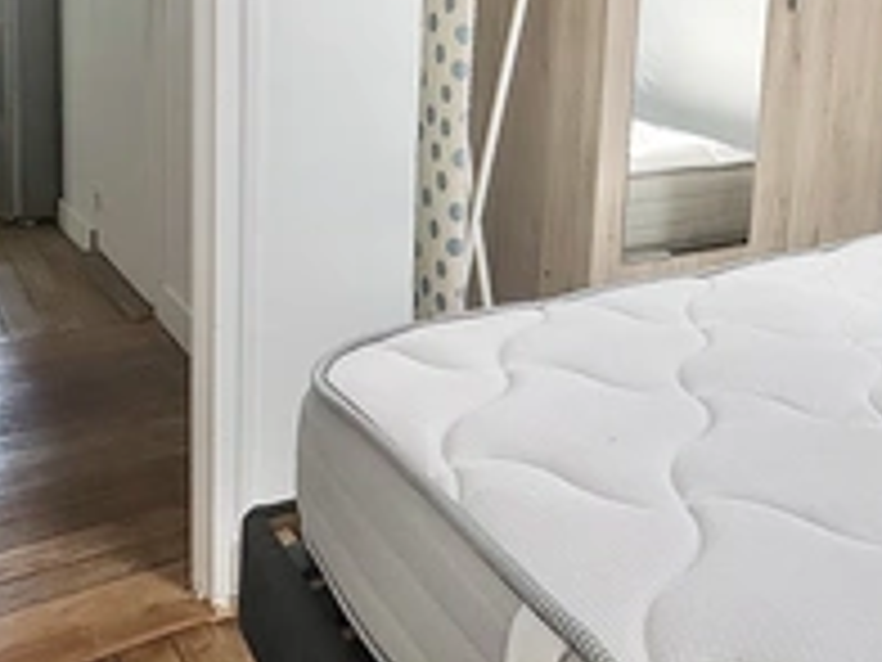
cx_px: 673
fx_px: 968
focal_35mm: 38
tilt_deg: -5.7
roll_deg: -3.2
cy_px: 90
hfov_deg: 47.0
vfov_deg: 35.9
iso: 40
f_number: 2.2
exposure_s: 1/156
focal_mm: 2.22
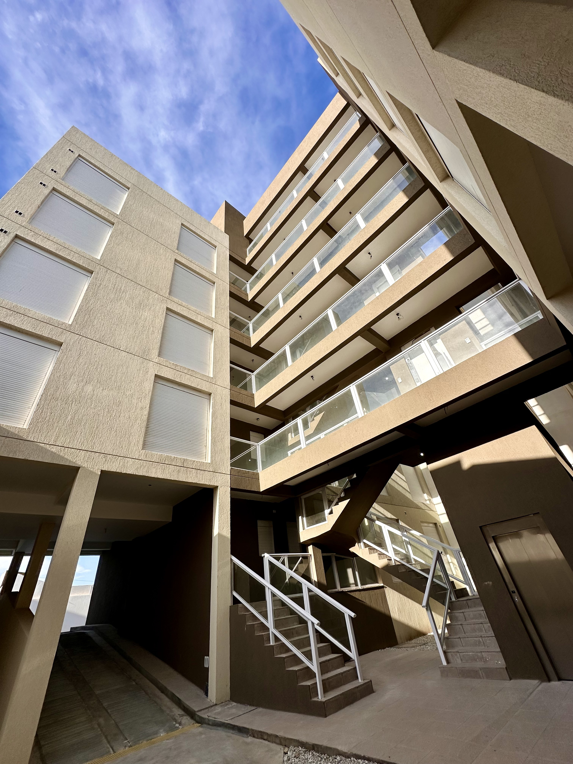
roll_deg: +6.6
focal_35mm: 14
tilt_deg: +35.7
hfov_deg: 85.7
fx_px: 309
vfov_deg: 102.1
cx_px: 286
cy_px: 382
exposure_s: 1/1072
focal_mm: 2.22
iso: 50
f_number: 2.2
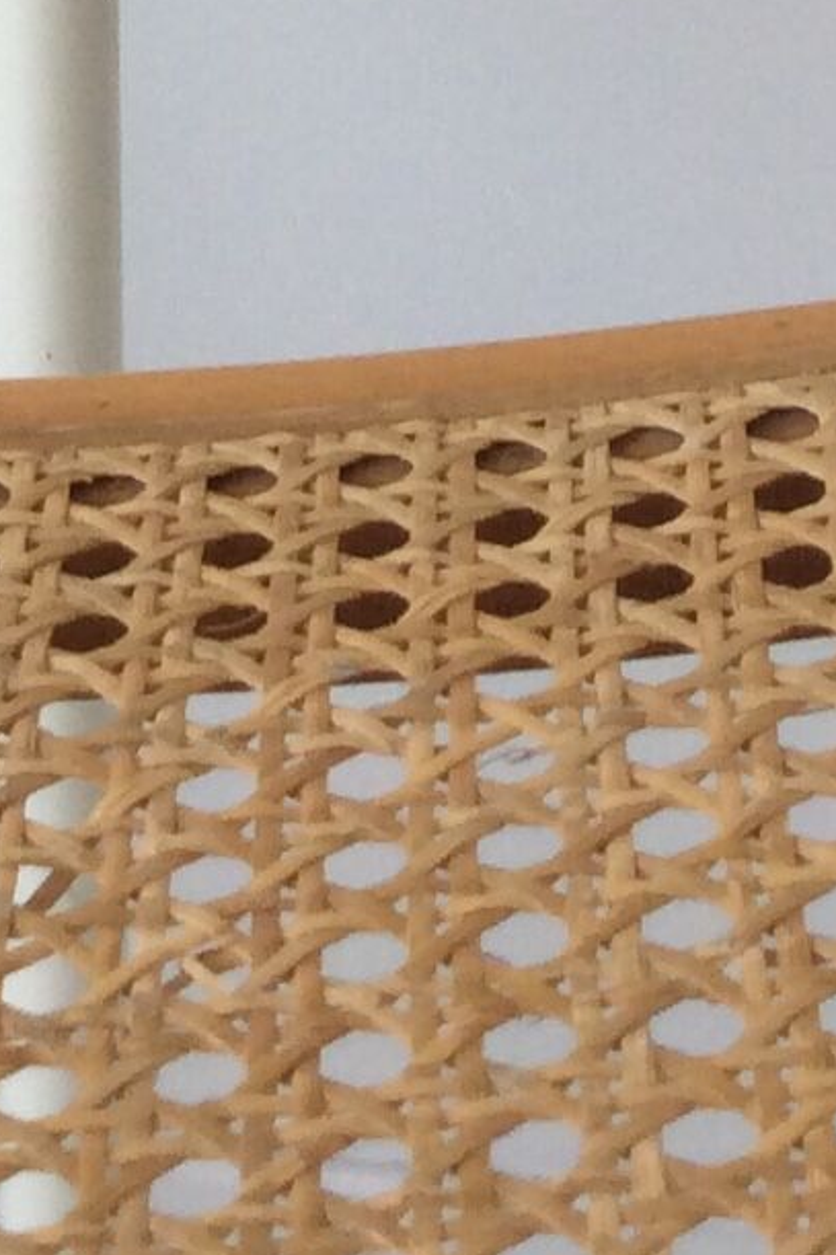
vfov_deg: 12.7
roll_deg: +1.2
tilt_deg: -10.4
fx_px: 4914
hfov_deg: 9.4
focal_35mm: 141
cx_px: -456
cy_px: -1263
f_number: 2.4
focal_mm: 3.3
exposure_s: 1/100
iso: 40
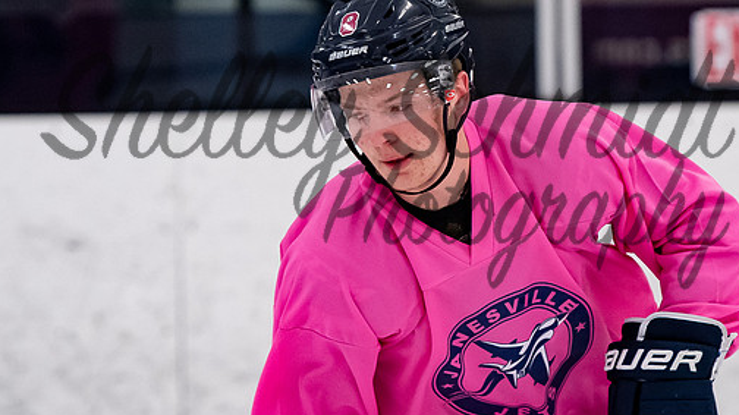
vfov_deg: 2.1
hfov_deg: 3.8
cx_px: 476
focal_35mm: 575
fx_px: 11263
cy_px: 92
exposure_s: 1/800
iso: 2000
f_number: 3.5
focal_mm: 195
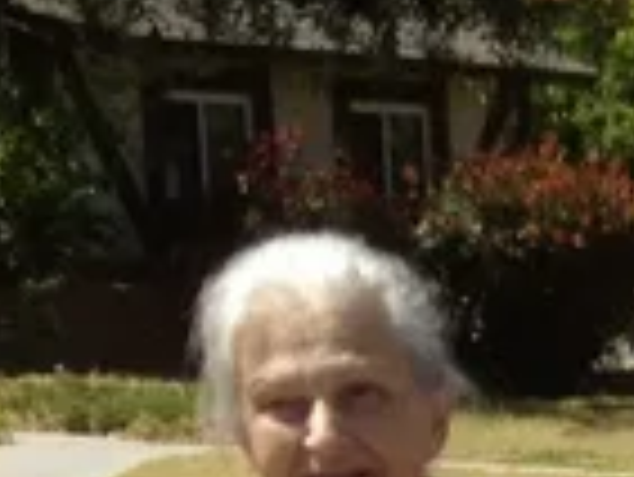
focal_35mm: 238
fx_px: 4363
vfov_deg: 5.9
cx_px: 1781
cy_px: 1332
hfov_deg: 7.5
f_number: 2.4
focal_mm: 4.3
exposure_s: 1/1314
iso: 50
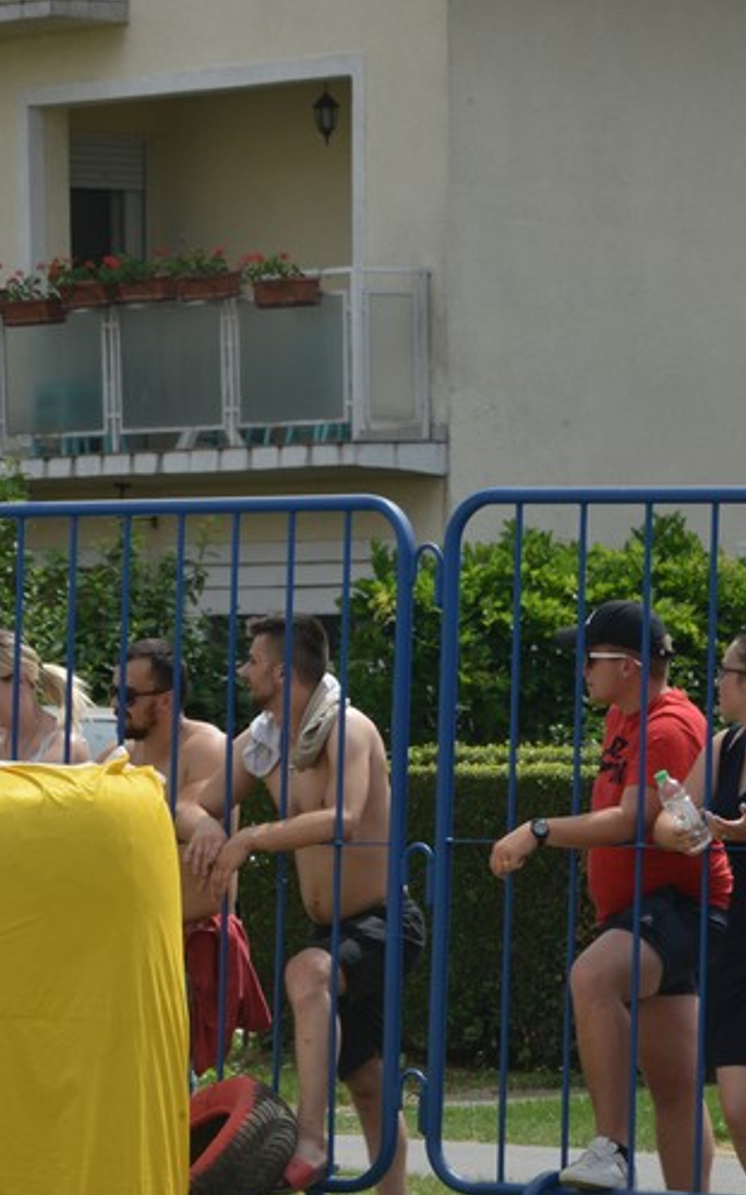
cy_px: 611
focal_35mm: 252
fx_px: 8202
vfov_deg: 8.3
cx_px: -36
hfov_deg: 5.2
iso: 640
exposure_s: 1/500
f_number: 11
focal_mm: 150
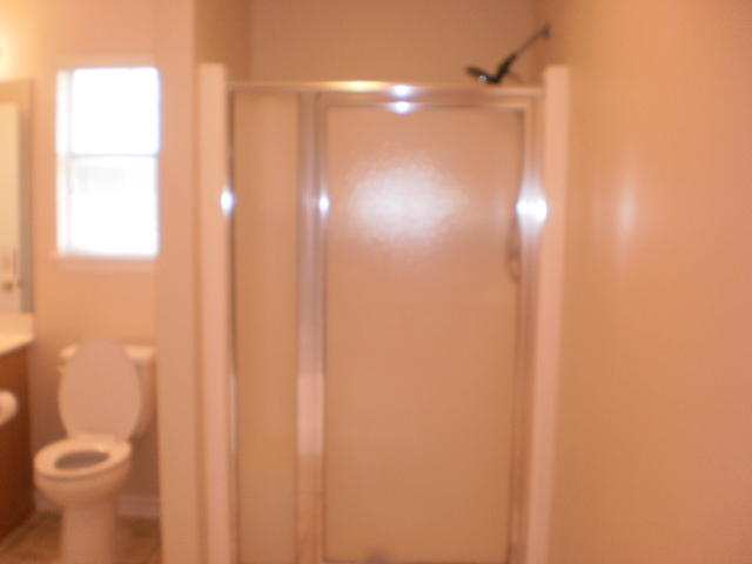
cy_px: 282
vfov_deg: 39.7
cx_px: 376
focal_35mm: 36
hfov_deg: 51.4
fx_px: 782
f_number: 3.1
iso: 125
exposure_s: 1/30
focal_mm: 6.3
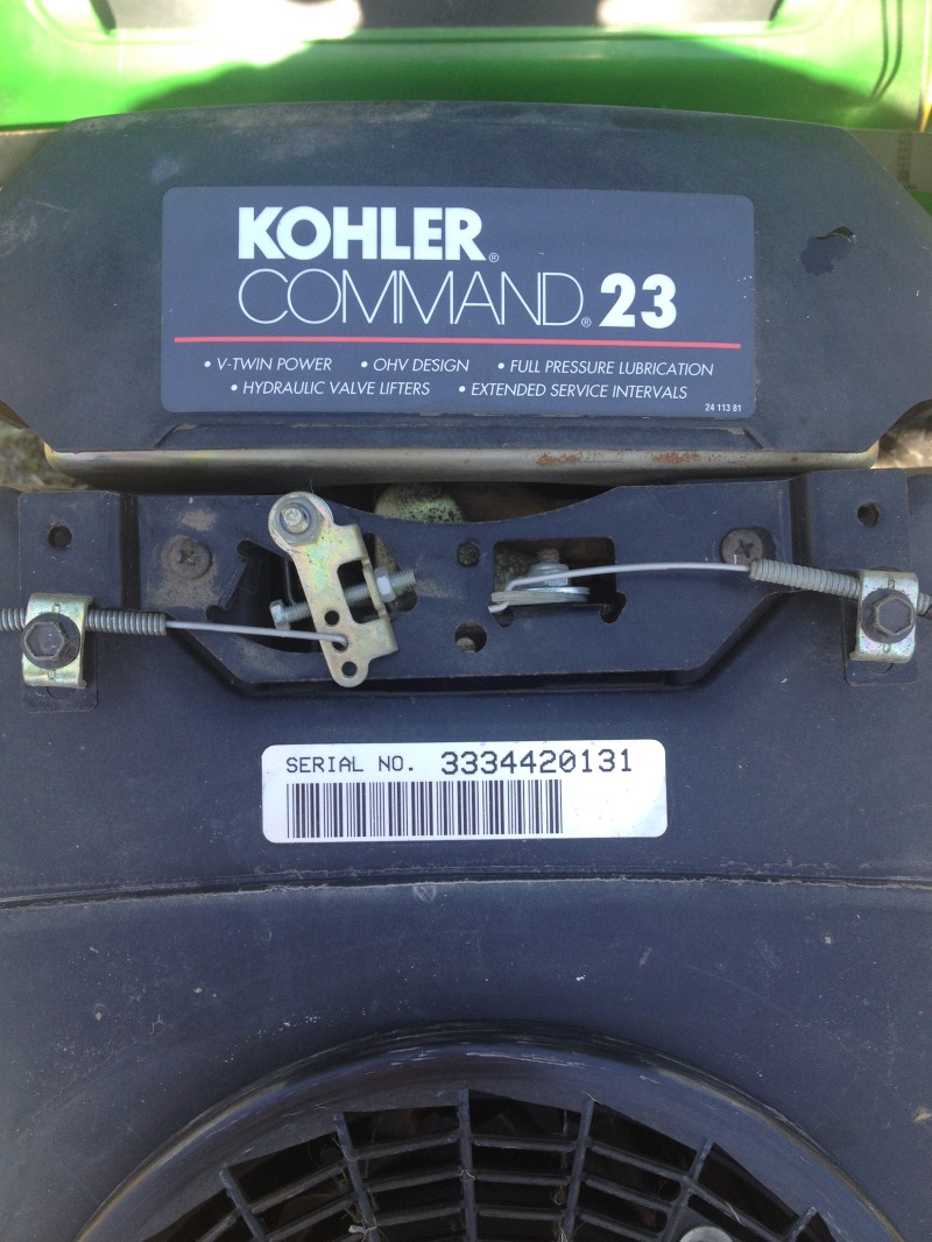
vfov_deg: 52.6
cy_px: 621
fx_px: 1256
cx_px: 466
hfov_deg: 40.7
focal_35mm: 35
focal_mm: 4.28
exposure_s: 1/162
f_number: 2.4
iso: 50
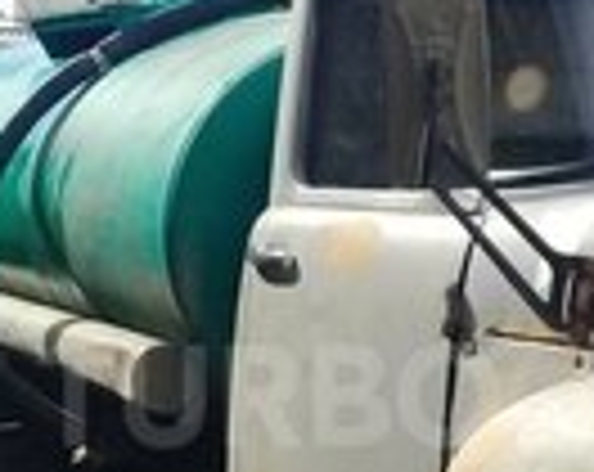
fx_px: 2000
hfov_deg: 16.9
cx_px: 382
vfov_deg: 13.4
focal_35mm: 114
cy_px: 396
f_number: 2.2
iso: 50
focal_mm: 3.3
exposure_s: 1/949
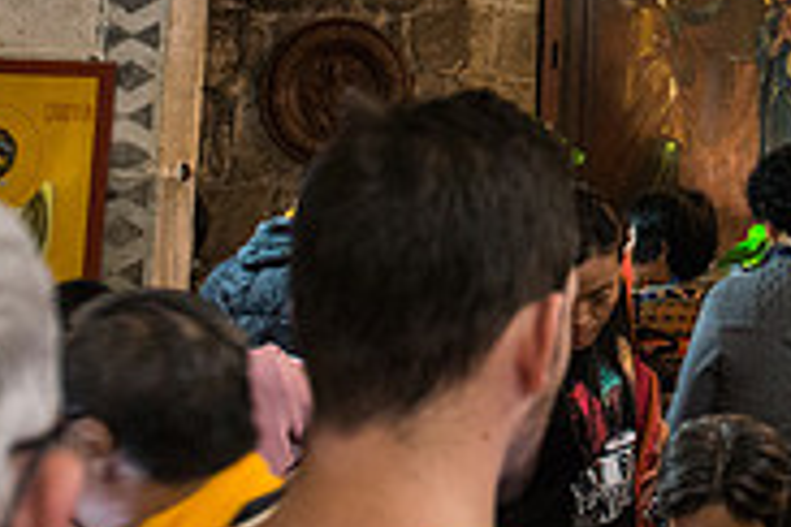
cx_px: 808
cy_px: -166
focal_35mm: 76
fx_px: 1670
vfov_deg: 16.9
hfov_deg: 25.2
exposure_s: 1/40
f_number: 2.8
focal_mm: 24
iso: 3200
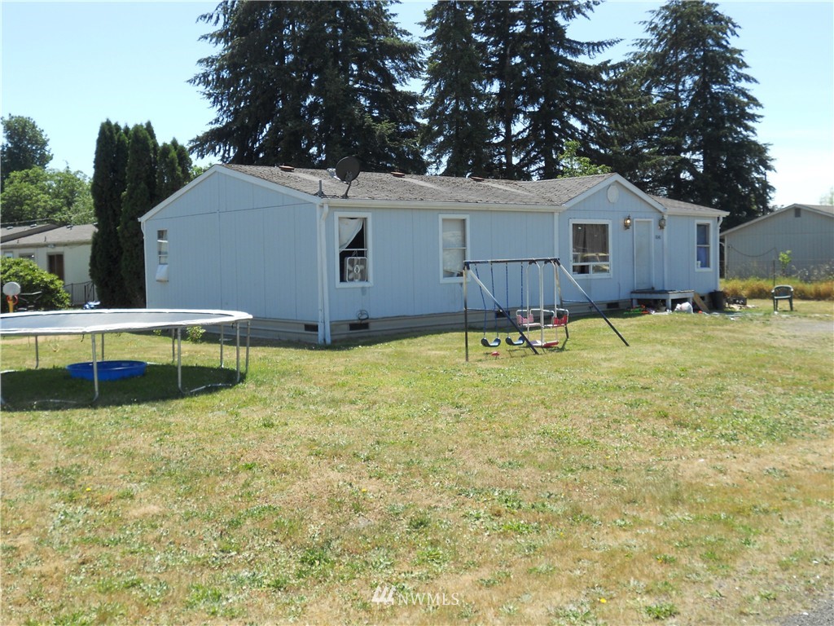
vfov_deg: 37.7
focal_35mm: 38
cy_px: 313
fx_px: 916
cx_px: 417
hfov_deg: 49.0
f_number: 3.9
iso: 80
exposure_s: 1/400
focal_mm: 6.9
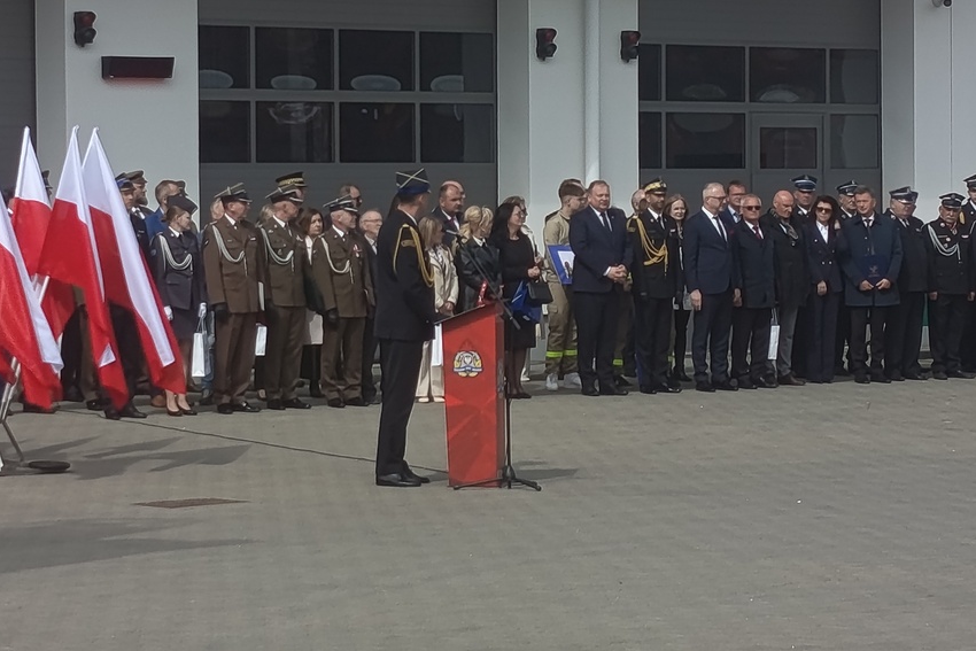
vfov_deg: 9.7
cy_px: 294
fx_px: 3850
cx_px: 489
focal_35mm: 142
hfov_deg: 14.4
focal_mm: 5.27
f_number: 1.7
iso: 51
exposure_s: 1/836
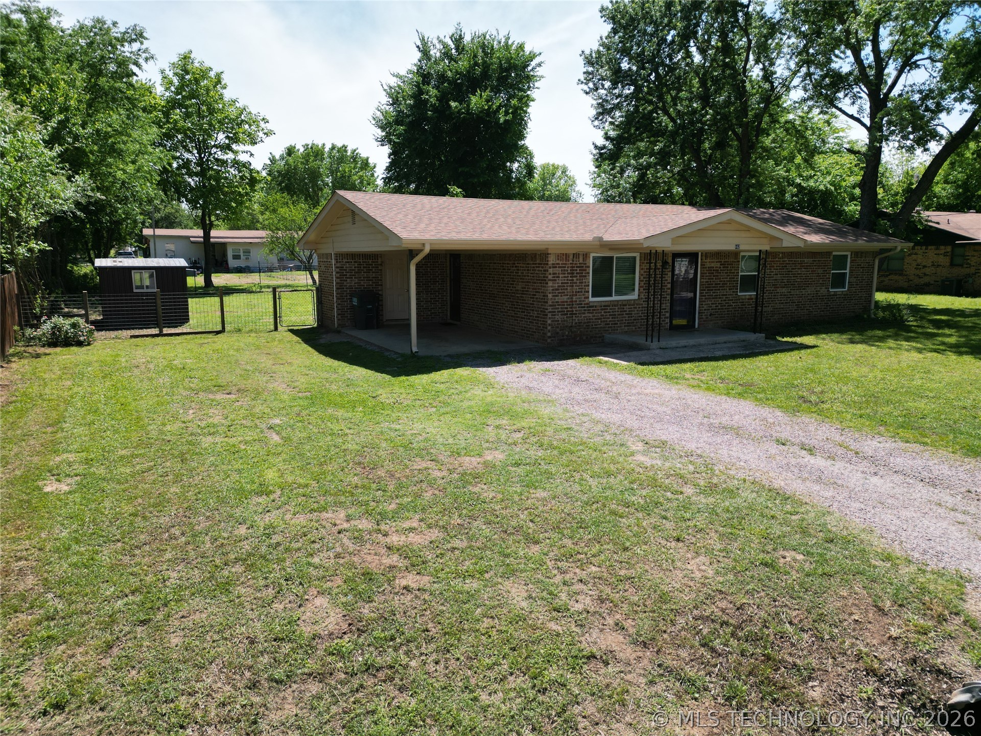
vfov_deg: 56.8
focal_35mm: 24
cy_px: 368
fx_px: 680
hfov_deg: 71.6
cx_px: 490
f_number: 1.7
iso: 150
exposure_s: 1/3000
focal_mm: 6.72
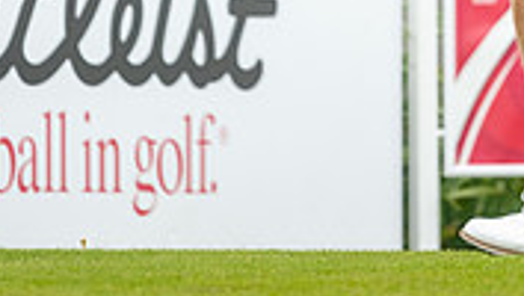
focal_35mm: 797
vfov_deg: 1.5
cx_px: 406
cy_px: -293
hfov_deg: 2.7
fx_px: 11086
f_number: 4
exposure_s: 1/1250
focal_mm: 300
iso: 640
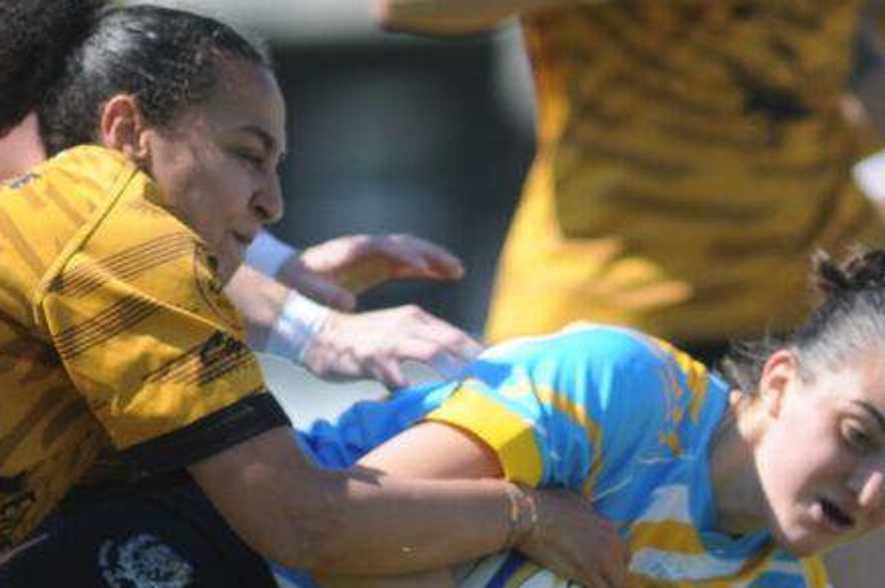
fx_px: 25857
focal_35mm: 1053
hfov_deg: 2.0
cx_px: 432
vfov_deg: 1.3
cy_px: 374
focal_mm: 300
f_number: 2.8
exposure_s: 1/2500
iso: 200
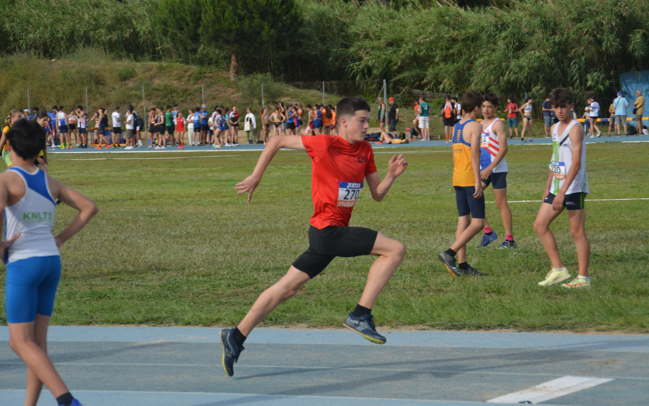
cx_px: 324
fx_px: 2653
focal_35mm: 150
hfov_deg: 13.9
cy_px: 206
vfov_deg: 8.7
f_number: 5.6
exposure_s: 1/1250
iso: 400
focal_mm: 98
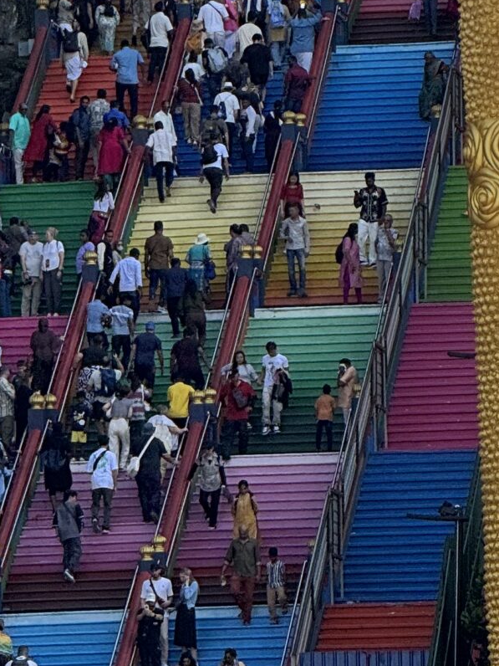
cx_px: 408
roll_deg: +1.8
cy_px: -239
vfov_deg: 5.1
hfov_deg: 3.9
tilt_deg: +11.3
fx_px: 7419
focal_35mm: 386
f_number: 2.8
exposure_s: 1/926
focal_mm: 15.66
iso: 50
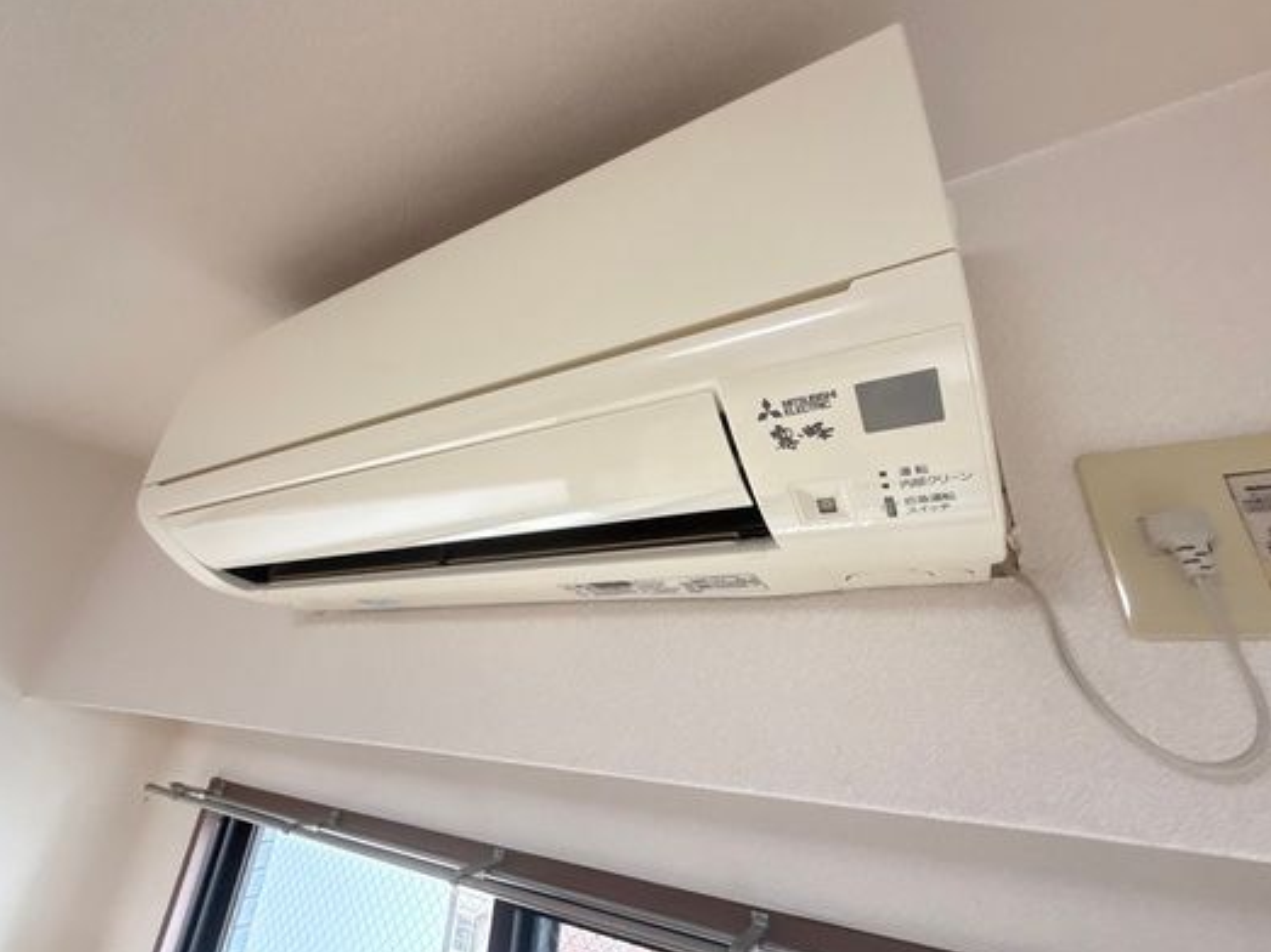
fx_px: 551
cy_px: 459
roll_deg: -4.3
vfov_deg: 81.7
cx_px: 634
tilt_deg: +25.1
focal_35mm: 15
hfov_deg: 98.2
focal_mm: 2.22
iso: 320
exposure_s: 1/80
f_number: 2.2
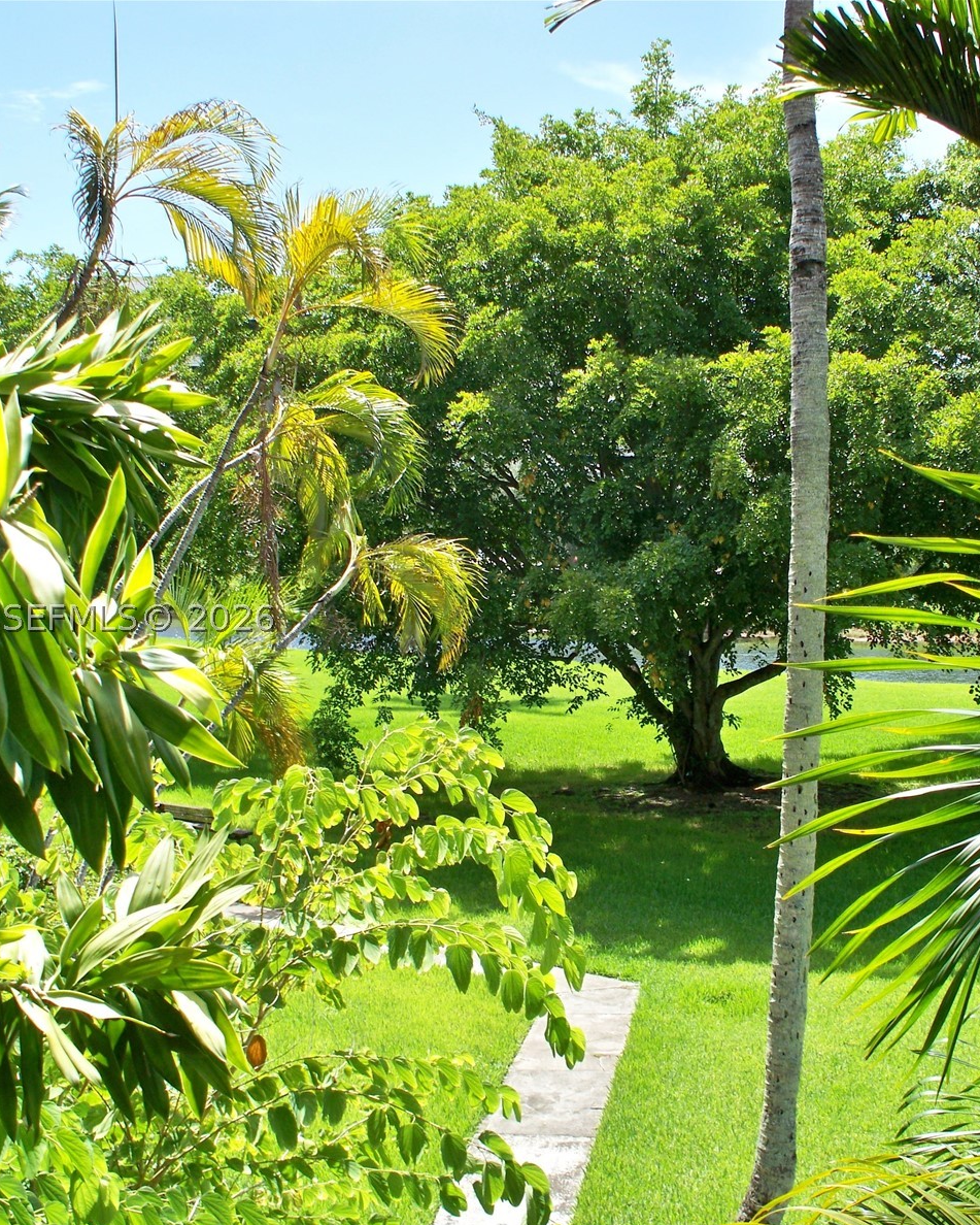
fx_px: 1667
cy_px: 618
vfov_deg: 40.3
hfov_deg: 32.7
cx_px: 590
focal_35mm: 46
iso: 100
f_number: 4.8
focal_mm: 7.54
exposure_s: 1/320
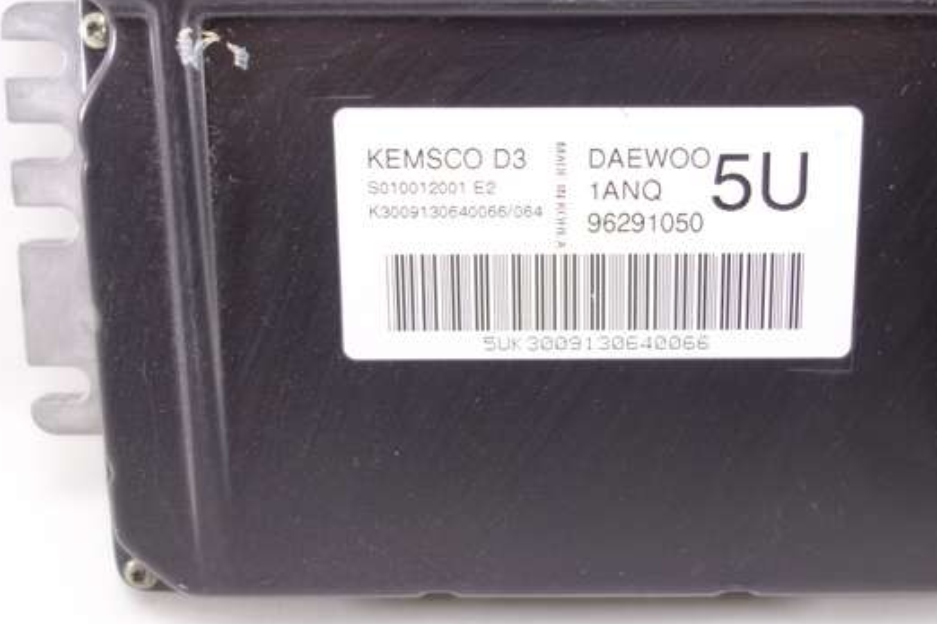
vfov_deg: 30.2
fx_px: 1145
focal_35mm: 44
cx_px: 565
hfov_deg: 44.3
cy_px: 187
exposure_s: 1/60
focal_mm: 10.4
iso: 125
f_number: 1.8
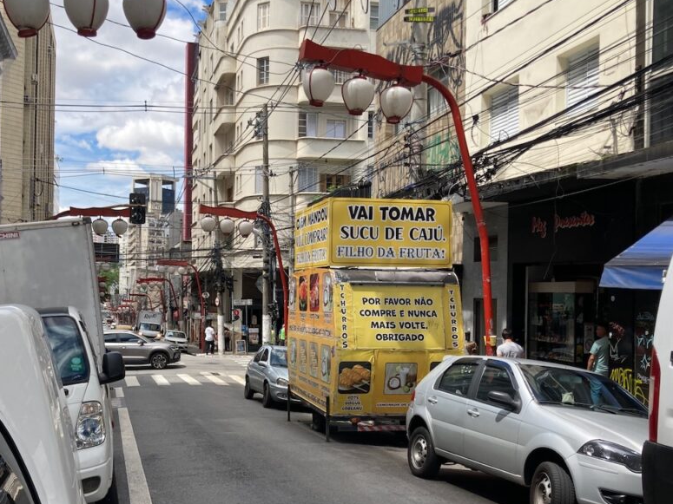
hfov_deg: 49.8
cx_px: 271
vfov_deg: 38.6
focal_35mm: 37
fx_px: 719
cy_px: 265
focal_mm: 3.99
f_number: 1.8
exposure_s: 1/1297
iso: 20
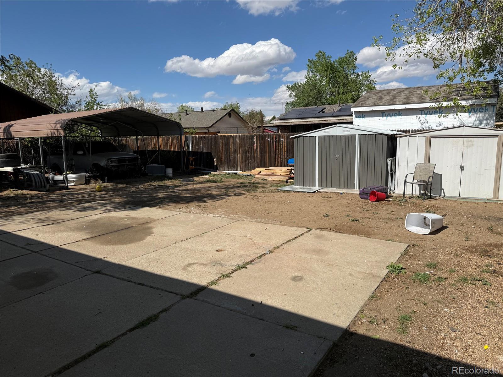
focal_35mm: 24
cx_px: 252
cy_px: 188
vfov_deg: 56.8
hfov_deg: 71.6
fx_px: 349
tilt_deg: -9.0
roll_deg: +1.1
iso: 80
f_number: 1.78
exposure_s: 1/6711
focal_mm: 6.76
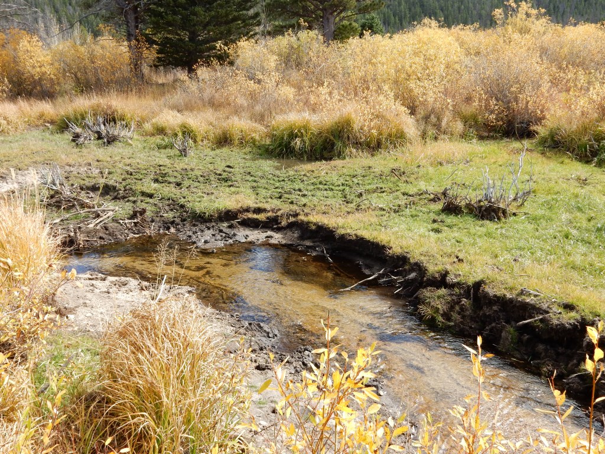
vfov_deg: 39.7
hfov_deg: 51.4
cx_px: 302
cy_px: 227
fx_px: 629
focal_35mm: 36
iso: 125
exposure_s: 1/250
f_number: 4
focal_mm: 6.4
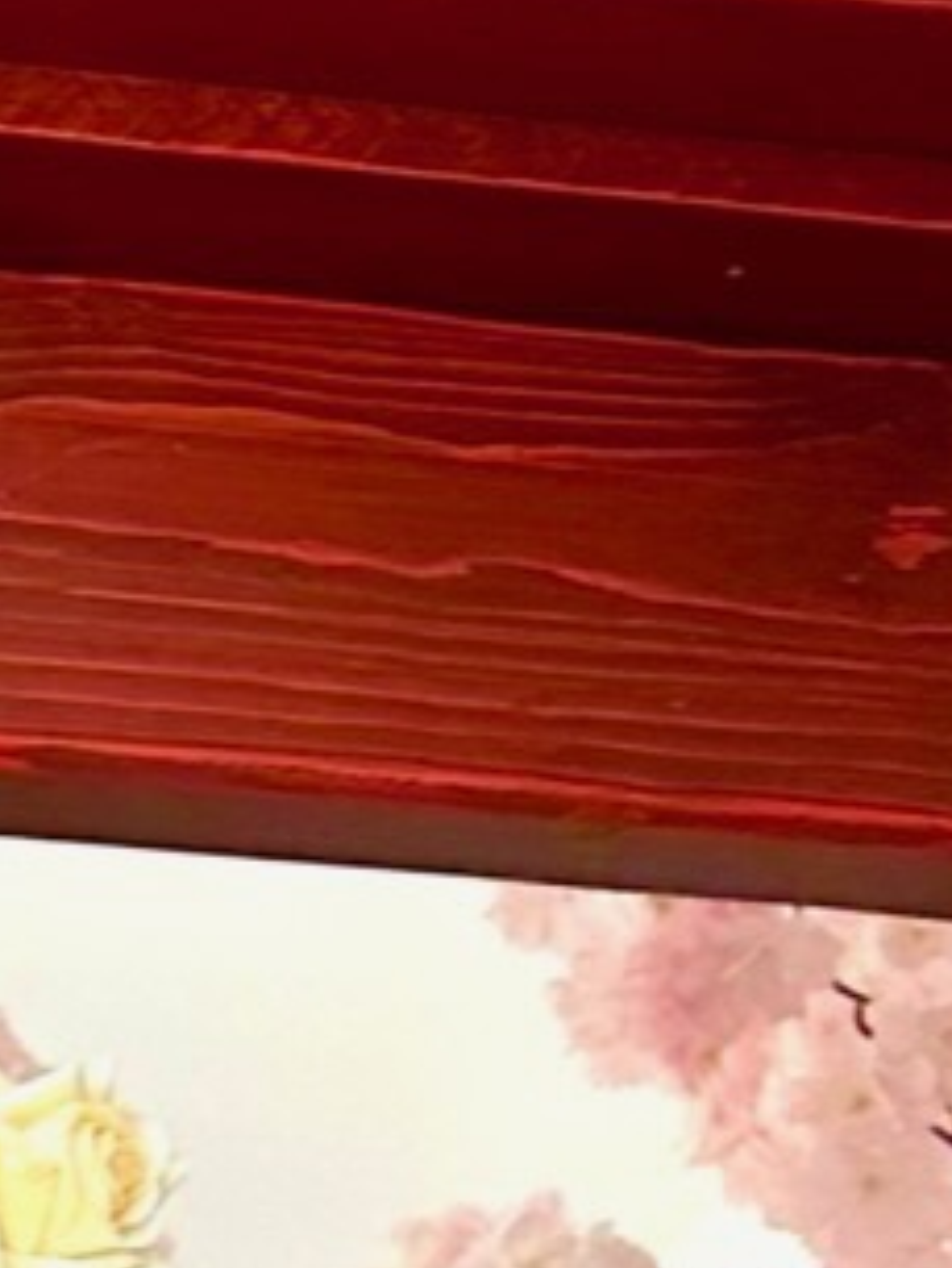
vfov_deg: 12.2
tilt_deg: +26.7
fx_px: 5900
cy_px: 237
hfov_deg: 9.1
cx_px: -343
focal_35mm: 161
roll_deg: +2.9
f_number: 1.78
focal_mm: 6.86
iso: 160
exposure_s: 1/100
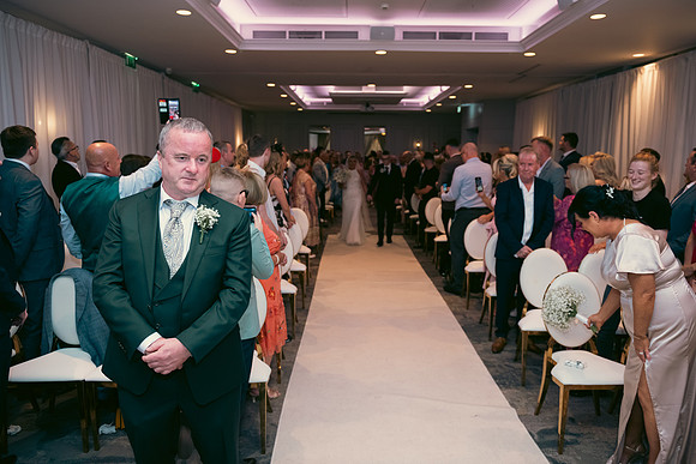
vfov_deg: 46.4
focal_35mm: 28
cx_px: 348
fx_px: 541
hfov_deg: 65.5
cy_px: 232
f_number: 3.5
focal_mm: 28
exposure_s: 1/160
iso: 800
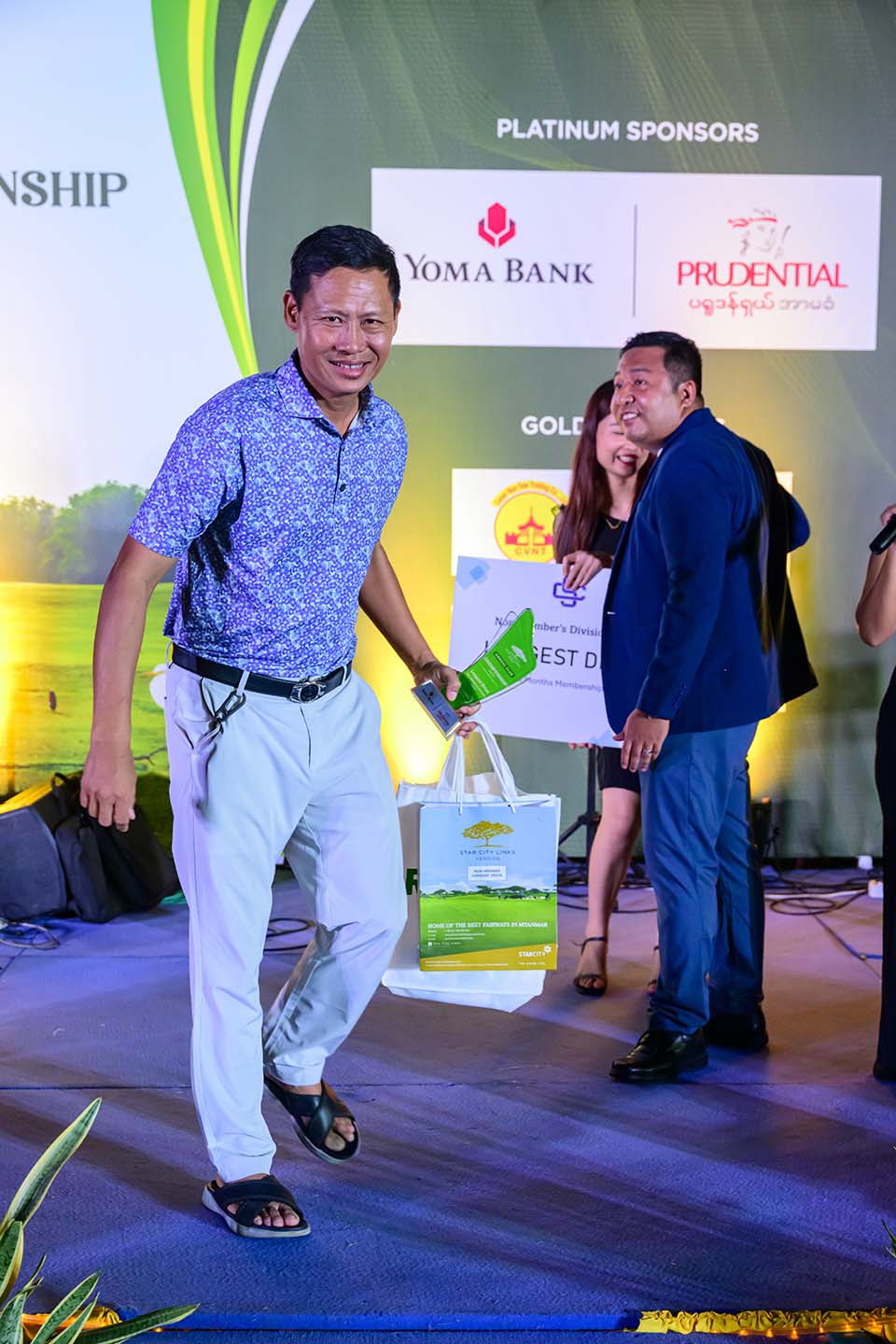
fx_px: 1755
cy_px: 672
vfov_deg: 41.9
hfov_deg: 28.6
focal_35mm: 47
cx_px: 448
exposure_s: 1/250
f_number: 4.5
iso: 4000
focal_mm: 47
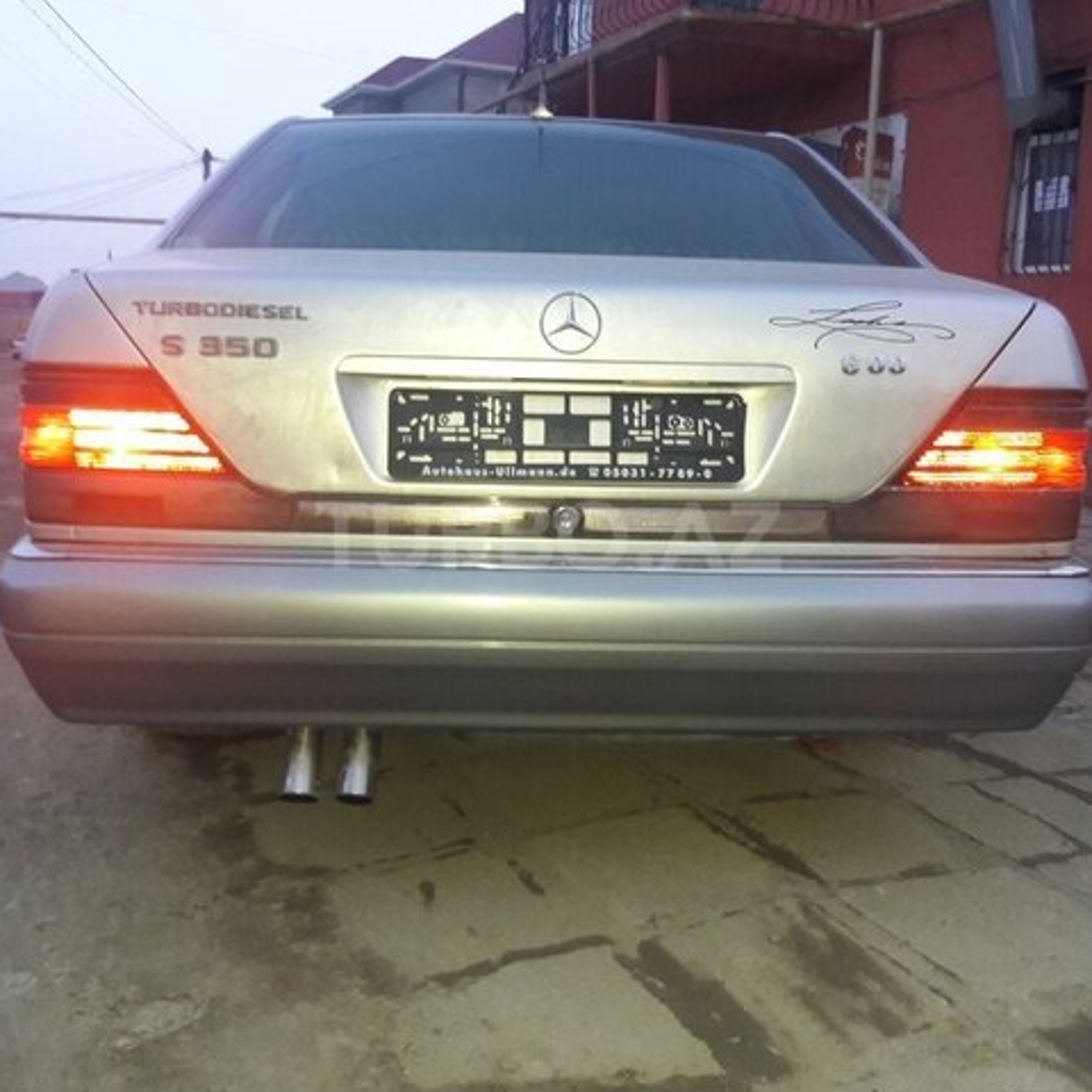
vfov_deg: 48.4
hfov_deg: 48.5
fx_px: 1213
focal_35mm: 34
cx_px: 548
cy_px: 536
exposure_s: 1/25
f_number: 1.9
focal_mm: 3.7
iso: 200
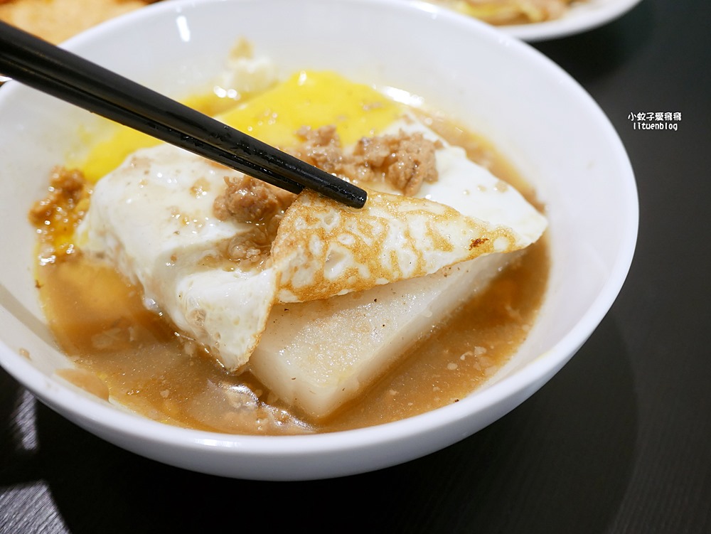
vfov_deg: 49.8
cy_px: 267
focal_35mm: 28
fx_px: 575
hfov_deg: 63.4
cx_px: 356
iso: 400
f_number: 2.5
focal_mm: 14
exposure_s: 1/60
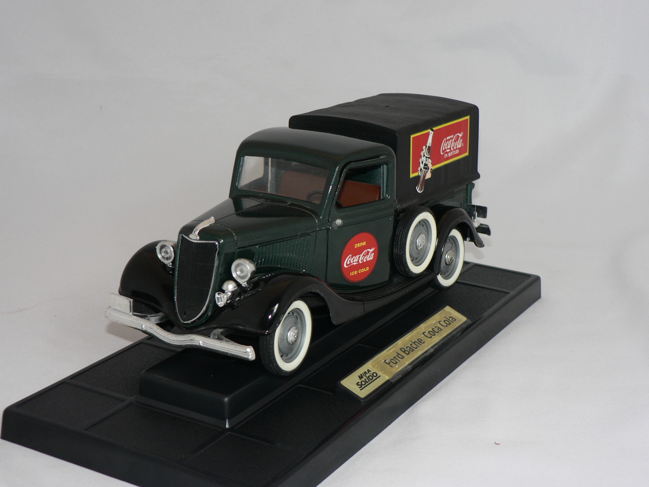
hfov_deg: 31.7
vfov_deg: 24.0
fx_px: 1144
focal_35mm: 61
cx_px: 324
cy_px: 244
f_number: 3.2
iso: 80
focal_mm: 10.2
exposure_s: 1/60
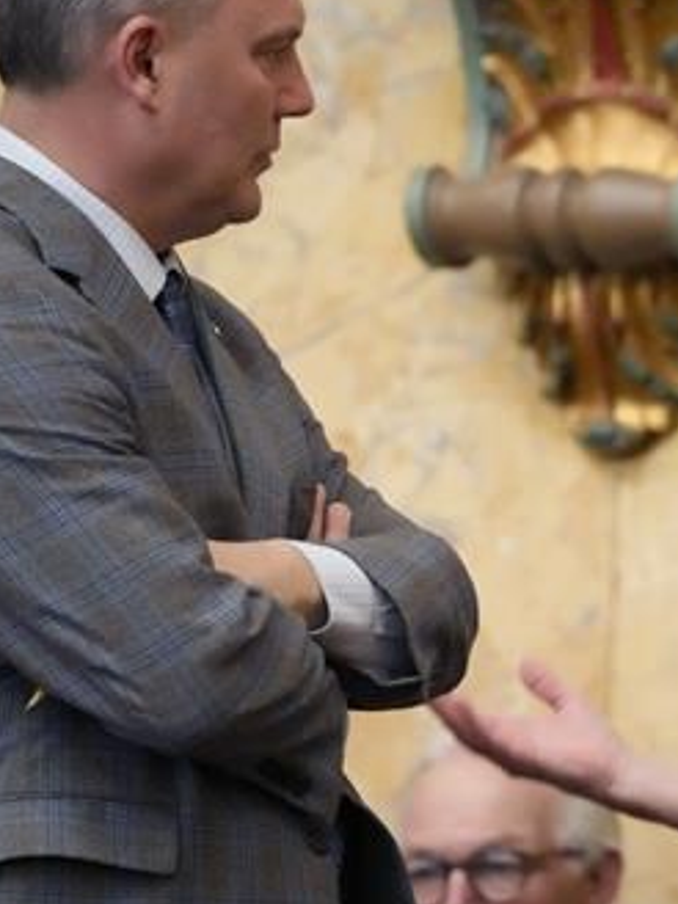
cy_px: 473
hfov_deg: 2.0
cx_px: 648
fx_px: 19874
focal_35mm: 761
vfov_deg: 2.6
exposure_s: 1/160
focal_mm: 400
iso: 12800
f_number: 5.6
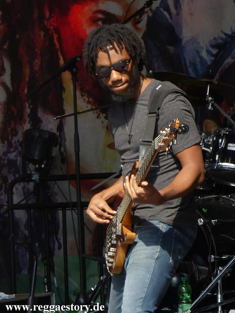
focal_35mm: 254
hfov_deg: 5.9
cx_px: 118
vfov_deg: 7.8
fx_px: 2299
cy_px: 156
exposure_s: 1/160
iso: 100
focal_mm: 45.7
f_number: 5.6
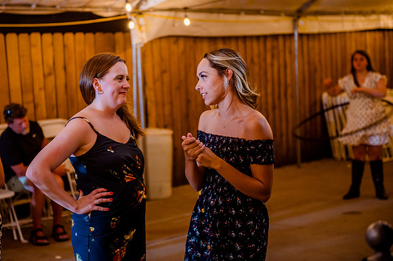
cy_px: 110
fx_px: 885
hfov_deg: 25.0
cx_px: 165
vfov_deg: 16.8
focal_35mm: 81
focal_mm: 70
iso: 800
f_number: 2.8
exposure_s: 1/80
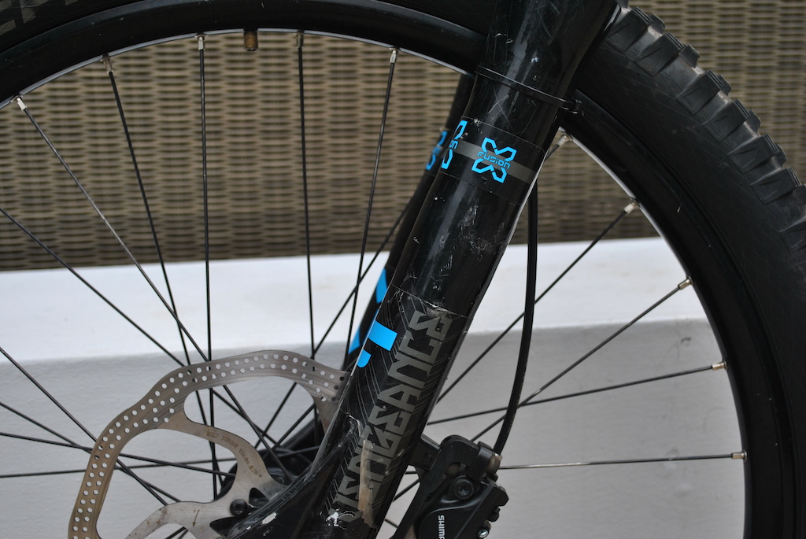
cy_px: 270
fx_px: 1177
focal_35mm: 52
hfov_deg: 37.8
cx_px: 403
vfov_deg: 25.8
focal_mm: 35
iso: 200
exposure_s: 1/125
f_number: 5
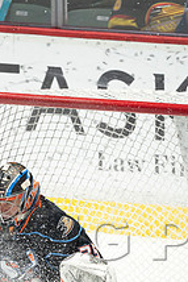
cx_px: 58
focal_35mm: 1763
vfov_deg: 1.2
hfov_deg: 0.8
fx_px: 13787
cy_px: 225
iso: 1600
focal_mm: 600
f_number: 4
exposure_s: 1/640
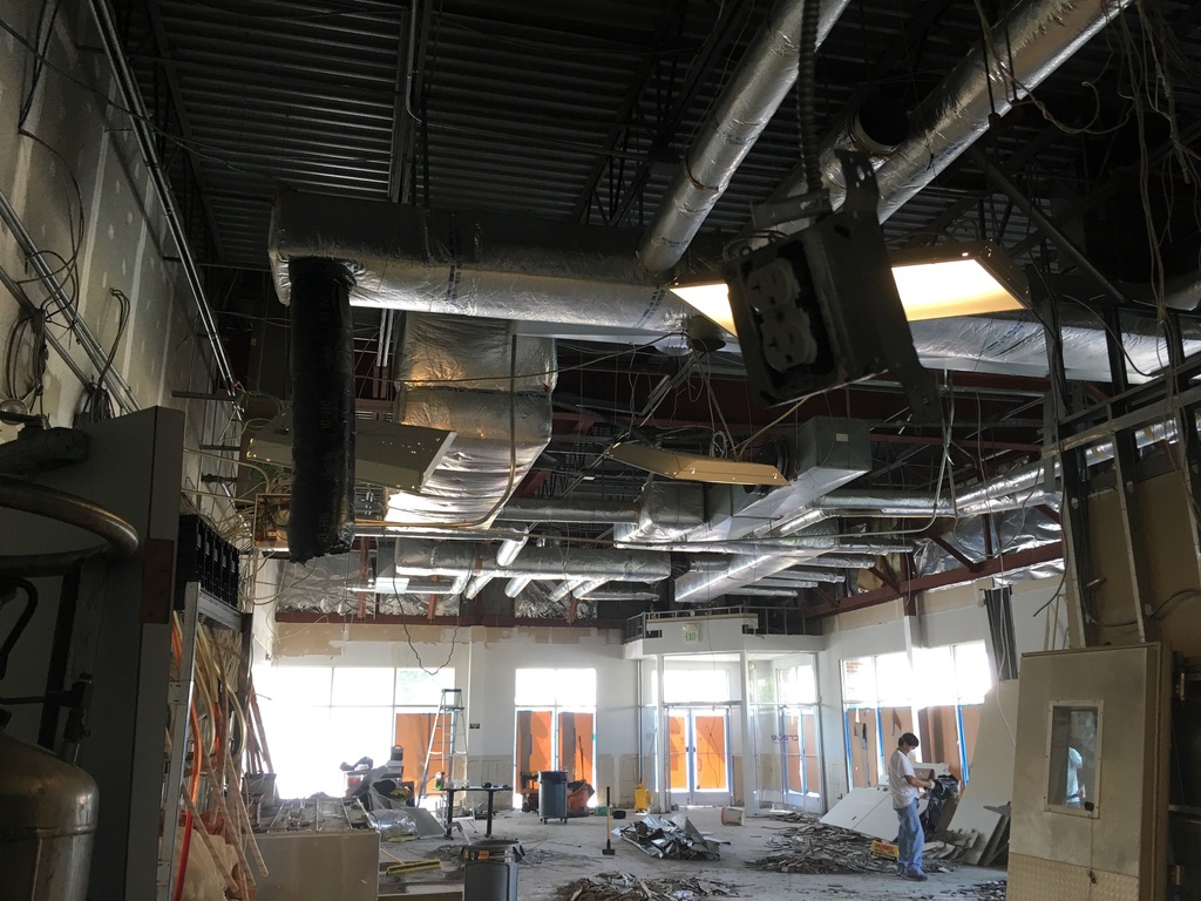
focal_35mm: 29
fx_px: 1006
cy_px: 450
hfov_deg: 61.7
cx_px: 600
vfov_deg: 48.2
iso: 40
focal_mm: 4.15
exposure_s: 1/30
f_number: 2.2
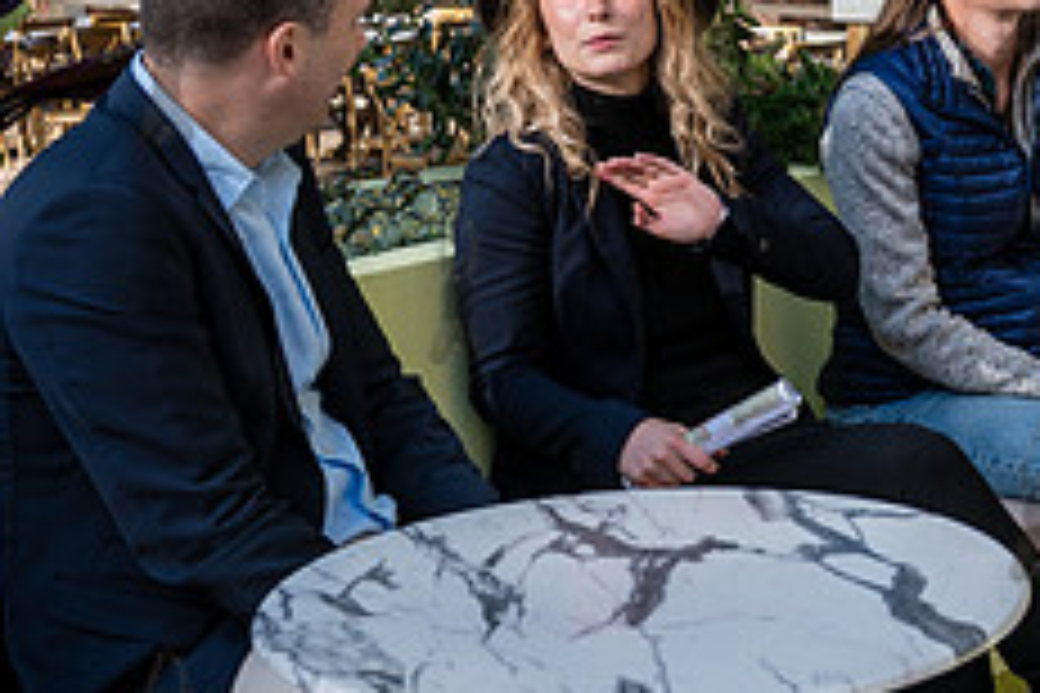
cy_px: 36
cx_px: 927
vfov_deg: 13.9
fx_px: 2802
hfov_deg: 20.6
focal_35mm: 97
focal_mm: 31
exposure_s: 1/400
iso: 250
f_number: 4.5
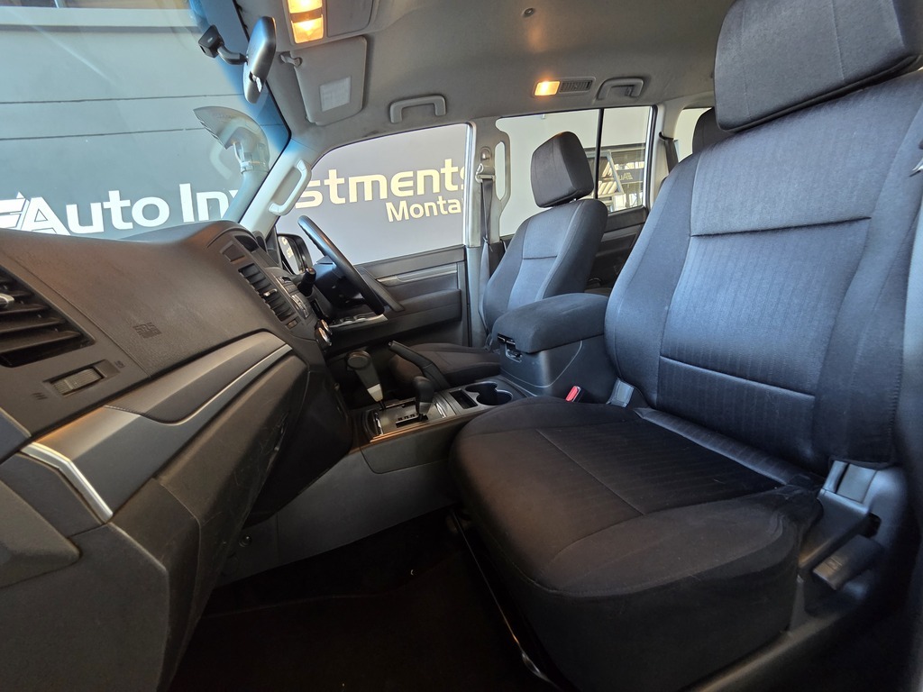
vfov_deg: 89.9
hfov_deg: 106.2
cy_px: 346
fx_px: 347
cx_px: 462
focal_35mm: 13
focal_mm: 2.2
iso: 400
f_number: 2.2
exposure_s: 1/50
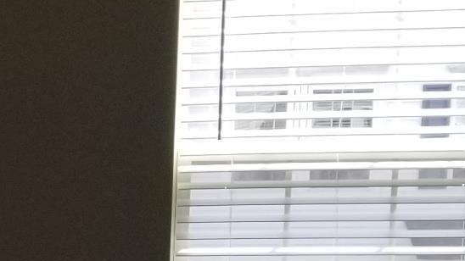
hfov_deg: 12.5
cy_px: 434
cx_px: -489
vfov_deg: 7.9
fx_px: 1837
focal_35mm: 149
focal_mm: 4.3
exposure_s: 1/404
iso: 50
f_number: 1.7
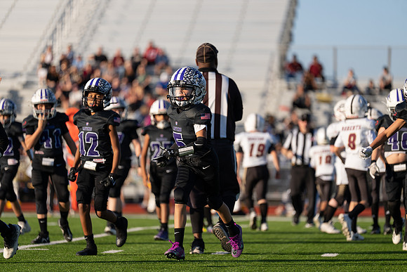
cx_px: 204
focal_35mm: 200
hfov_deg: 10.3
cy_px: 136
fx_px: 2262
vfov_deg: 6.9
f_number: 2.8
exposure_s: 1/1600
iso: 100
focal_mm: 200
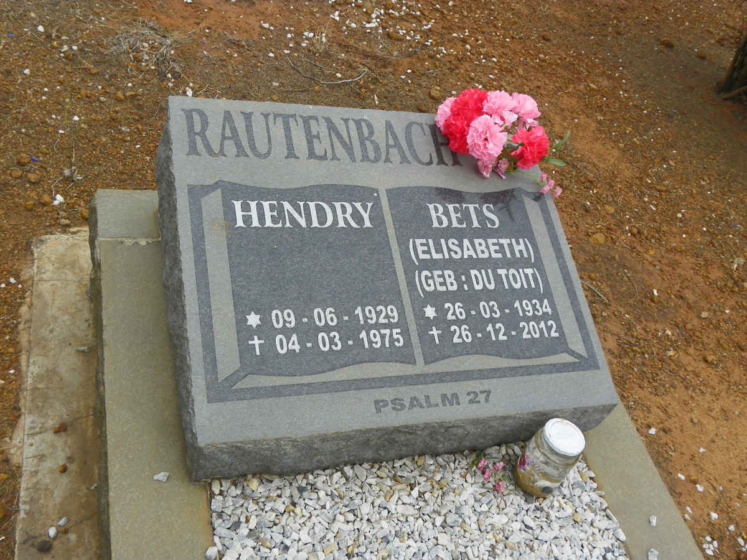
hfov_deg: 52.6
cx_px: 374
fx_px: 755
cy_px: 280
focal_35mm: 35
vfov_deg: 40.7
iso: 64
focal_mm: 6.2
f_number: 4.5
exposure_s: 1/250
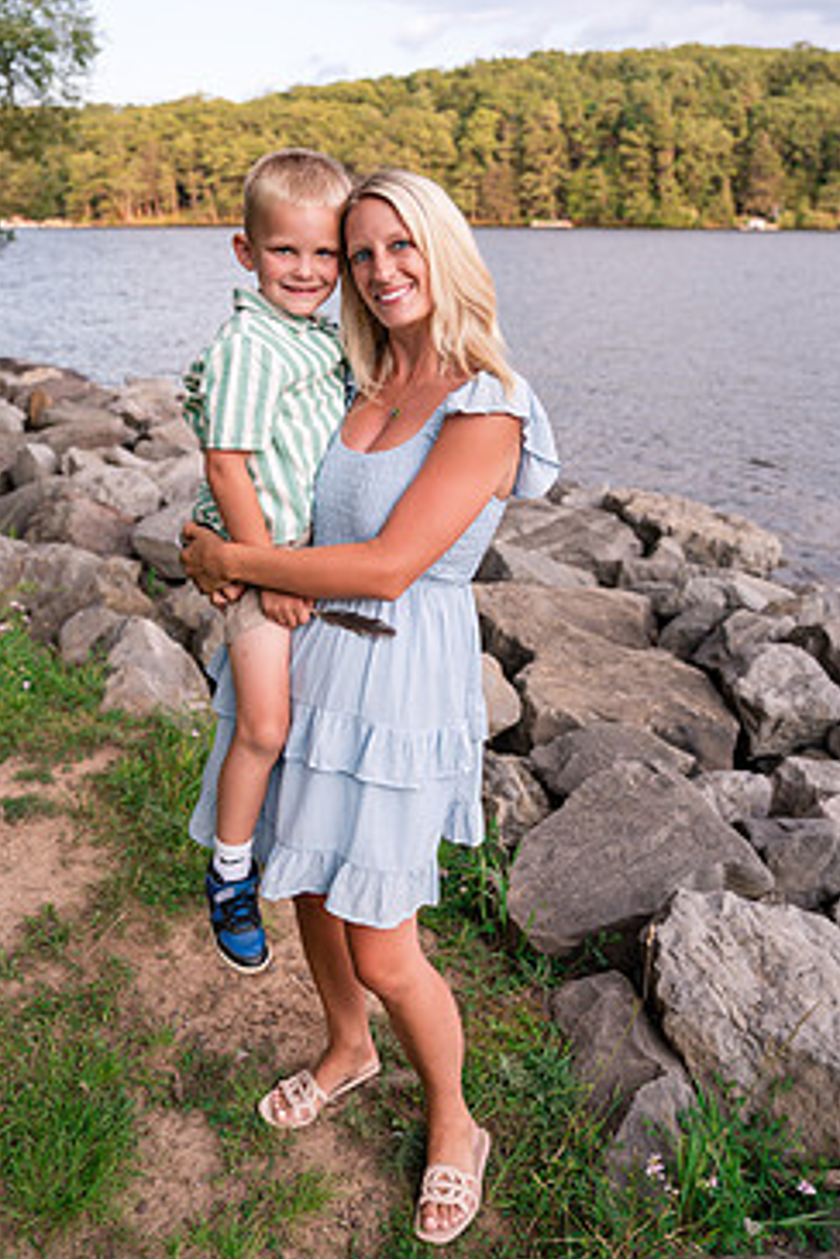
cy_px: 568
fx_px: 1120
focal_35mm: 32
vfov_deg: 58.6
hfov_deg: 41.1
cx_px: 410
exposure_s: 1/400
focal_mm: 26
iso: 200
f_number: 3.2
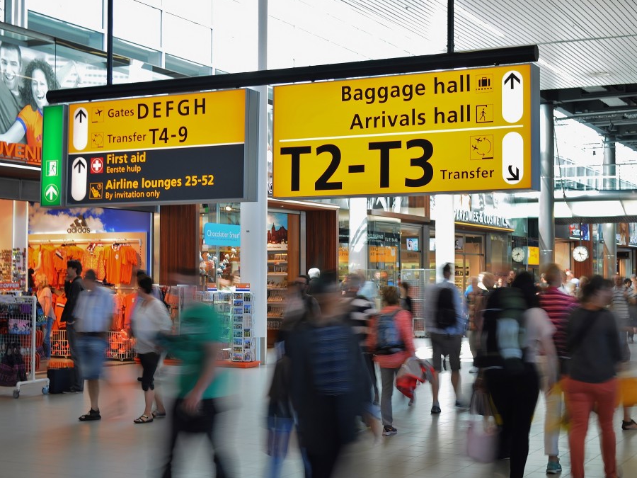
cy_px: 238
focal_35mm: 59
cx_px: 347
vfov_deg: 24.8
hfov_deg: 32.7
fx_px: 1086
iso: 200
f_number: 5
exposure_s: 1/4
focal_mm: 36
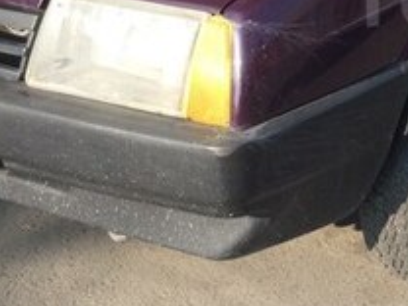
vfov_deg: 15.7
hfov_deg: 19.4
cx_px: 551
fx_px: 1084
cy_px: -3
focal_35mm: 92
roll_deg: -2.1
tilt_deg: -18.4
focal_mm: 4.15
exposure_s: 1/662
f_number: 2.2
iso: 32
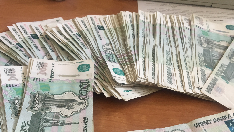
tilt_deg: -47.3
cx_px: 96
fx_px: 279
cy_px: 111
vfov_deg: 25.9
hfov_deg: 45.3
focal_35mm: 45
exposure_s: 1/33
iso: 100
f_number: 2.2
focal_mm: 4.15
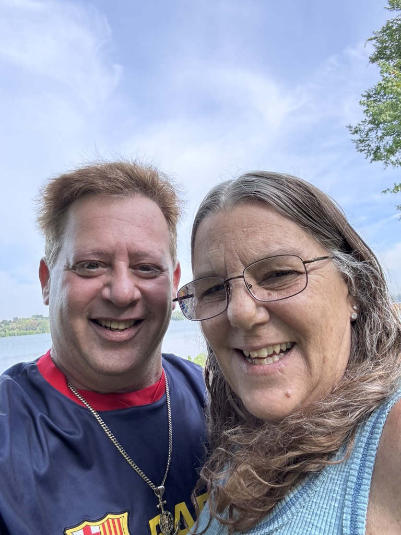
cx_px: 200
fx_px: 463
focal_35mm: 30
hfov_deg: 46.8
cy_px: 268
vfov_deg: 60.0
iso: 25
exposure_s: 1/243
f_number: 1.9
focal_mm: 2.69
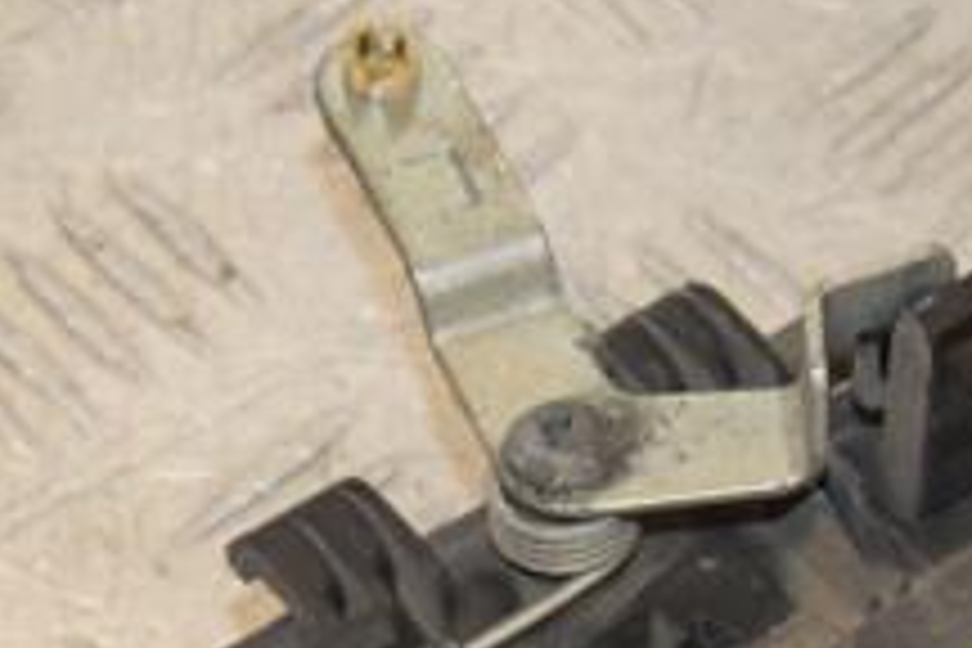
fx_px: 5616
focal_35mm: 208
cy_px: 657
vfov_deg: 6.6
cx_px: 626
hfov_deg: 9.9
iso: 1600
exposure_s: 1/200
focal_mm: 50
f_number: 9
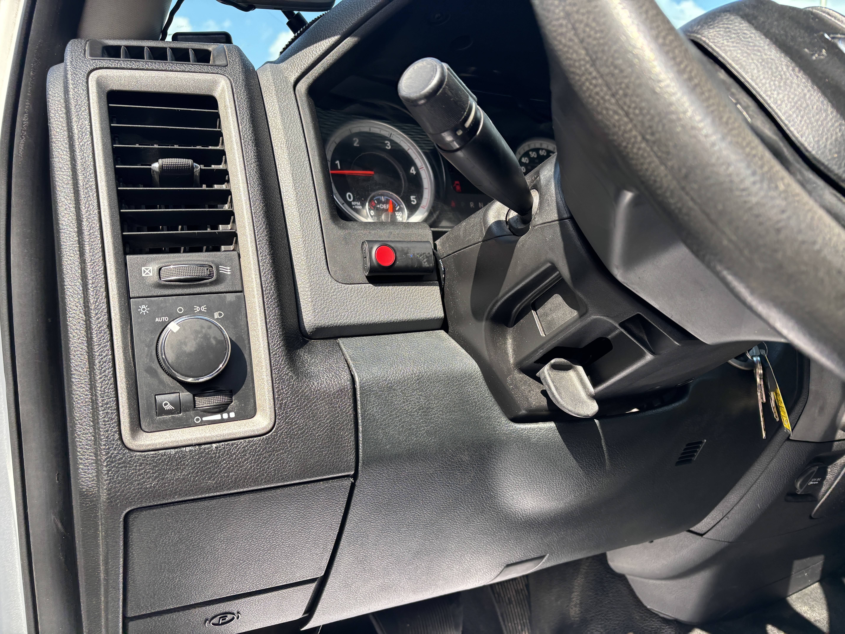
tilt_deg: -8.5
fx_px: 635
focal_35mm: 26
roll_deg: +2.2
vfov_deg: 53.1
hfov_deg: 67.3
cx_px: 422
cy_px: 317
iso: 50
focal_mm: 5.96
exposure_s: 1/477
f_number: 1.6
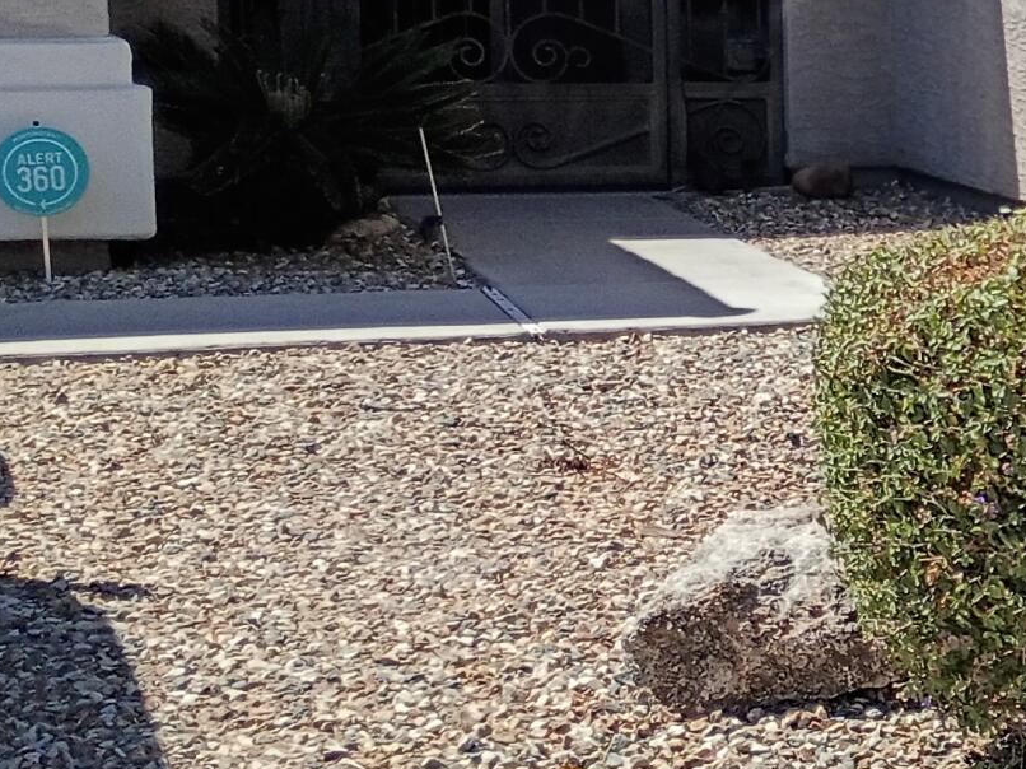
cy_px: 280
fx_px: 3200
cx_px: 1660
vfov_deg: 13.7
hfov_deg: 16.2
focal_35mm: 108
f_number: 1.8
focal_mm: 4.27
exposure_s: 1/1070
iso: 104
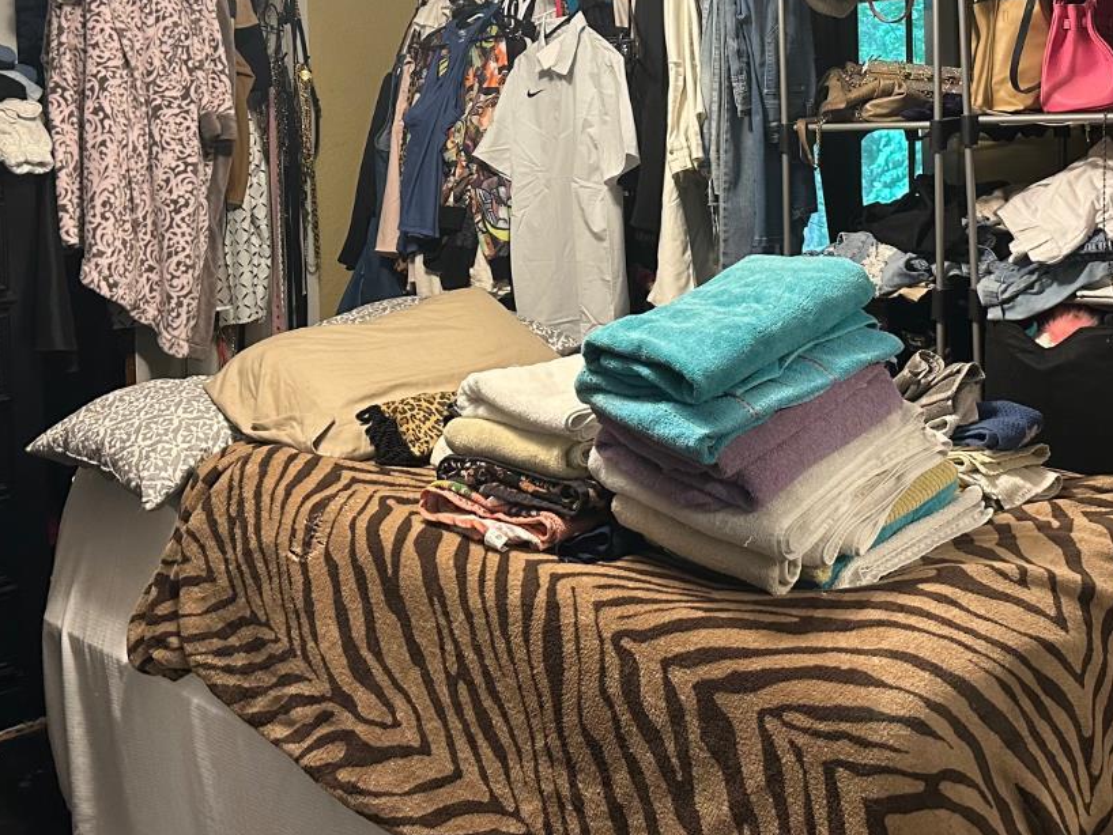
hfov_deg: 42.9
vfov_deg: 31.9
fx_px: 1415
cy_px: 145
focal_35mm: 44
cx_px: 603
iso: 400
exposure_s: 1/60
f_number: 1.78
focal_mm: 6.86
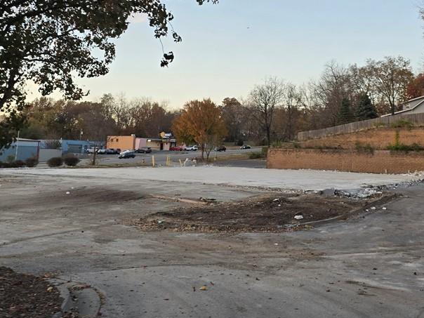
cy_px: 79
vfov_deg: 36.0
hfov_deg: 47.8
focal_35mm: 39
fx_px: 478
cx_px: 202
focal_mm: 6.3
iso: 64
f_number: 1.7
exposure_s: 1/180
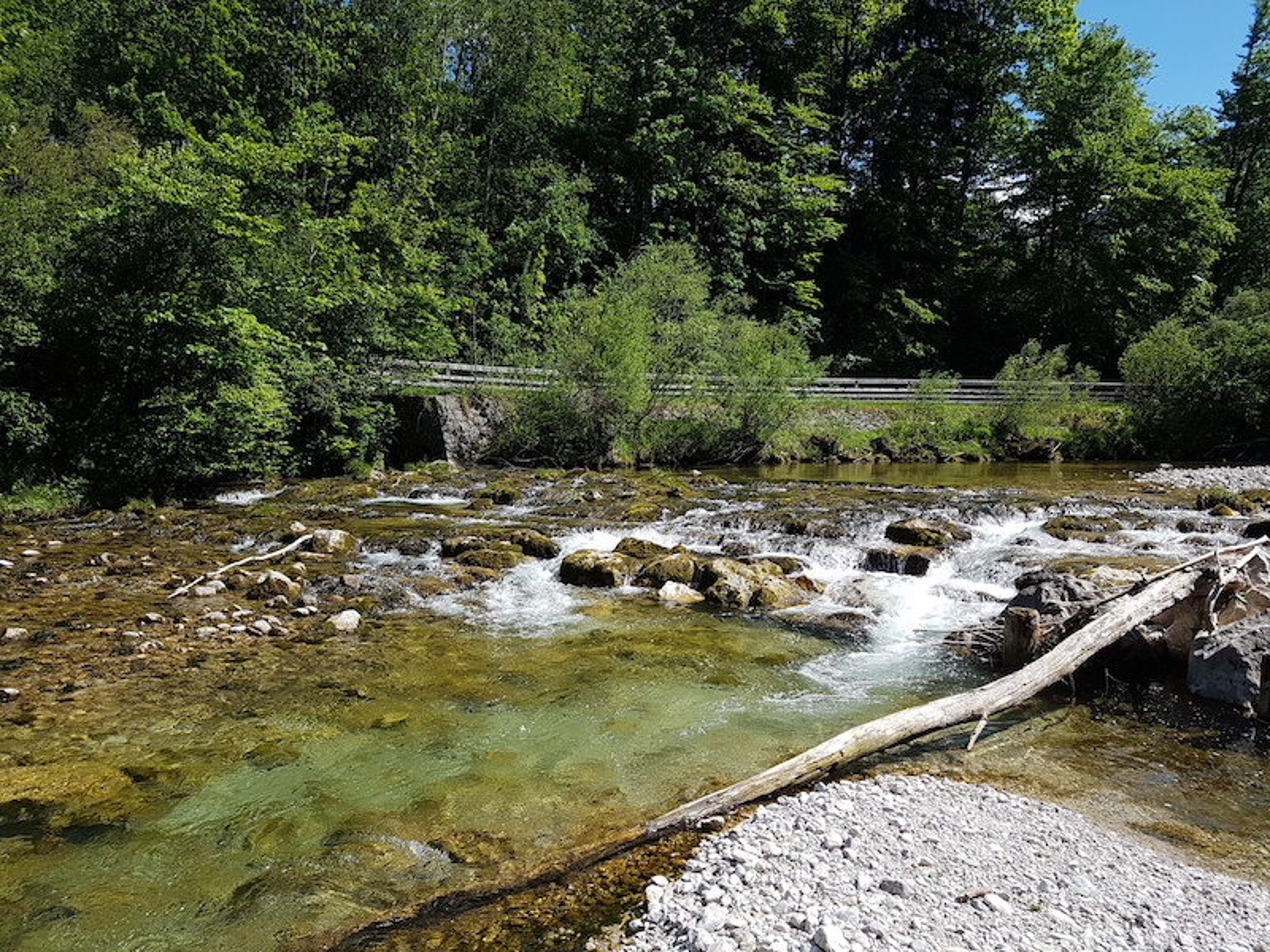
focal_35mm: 26
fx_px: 954
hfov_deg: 67.3
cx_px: 635
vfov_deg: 53.1
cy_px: 476
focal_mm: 4.2
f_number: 1.7
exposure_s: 1/1632
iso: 40
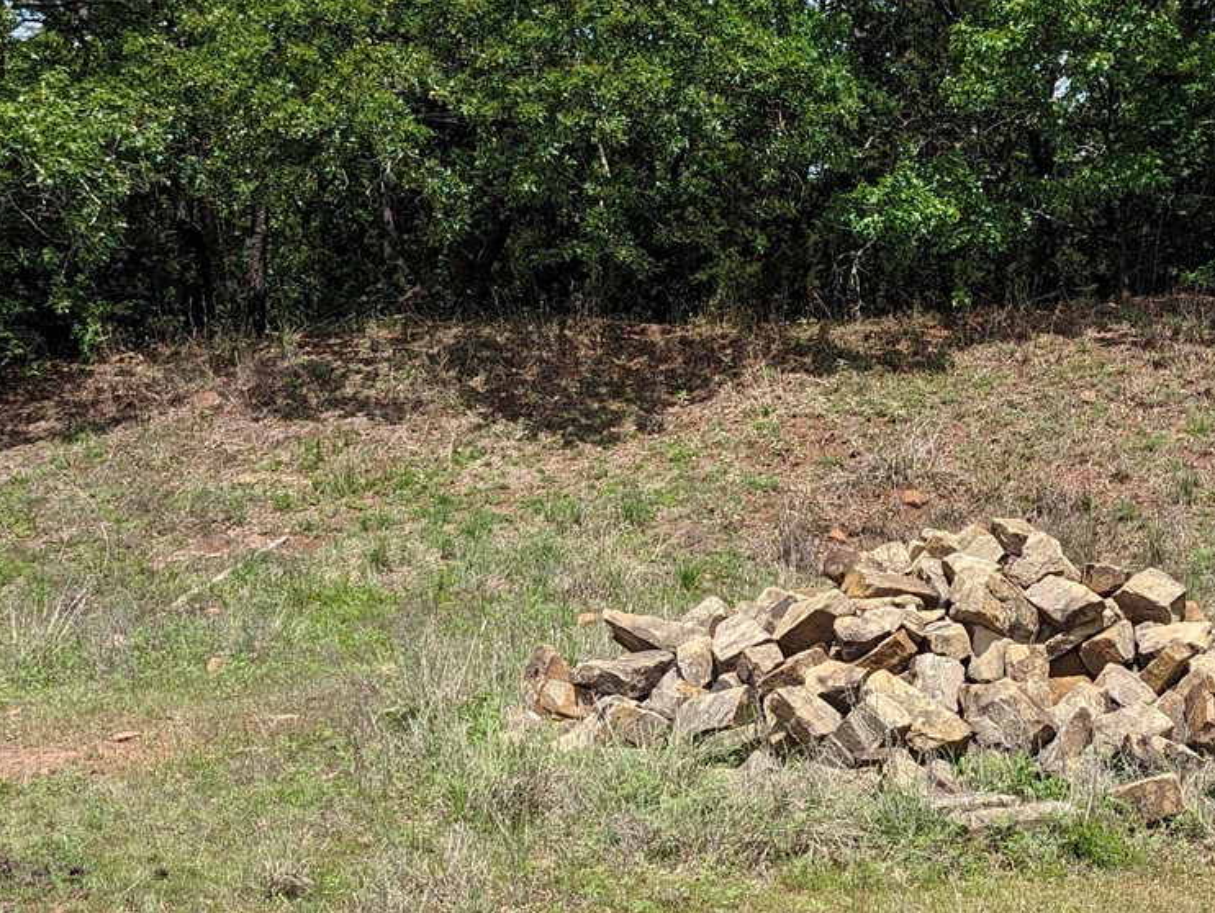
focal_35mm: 62
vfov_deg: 23.7
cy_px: 510
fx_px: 2178
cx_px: 881
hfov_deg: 30.7
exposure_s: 1/2058
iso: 35
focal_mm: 6.81
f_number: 1.85
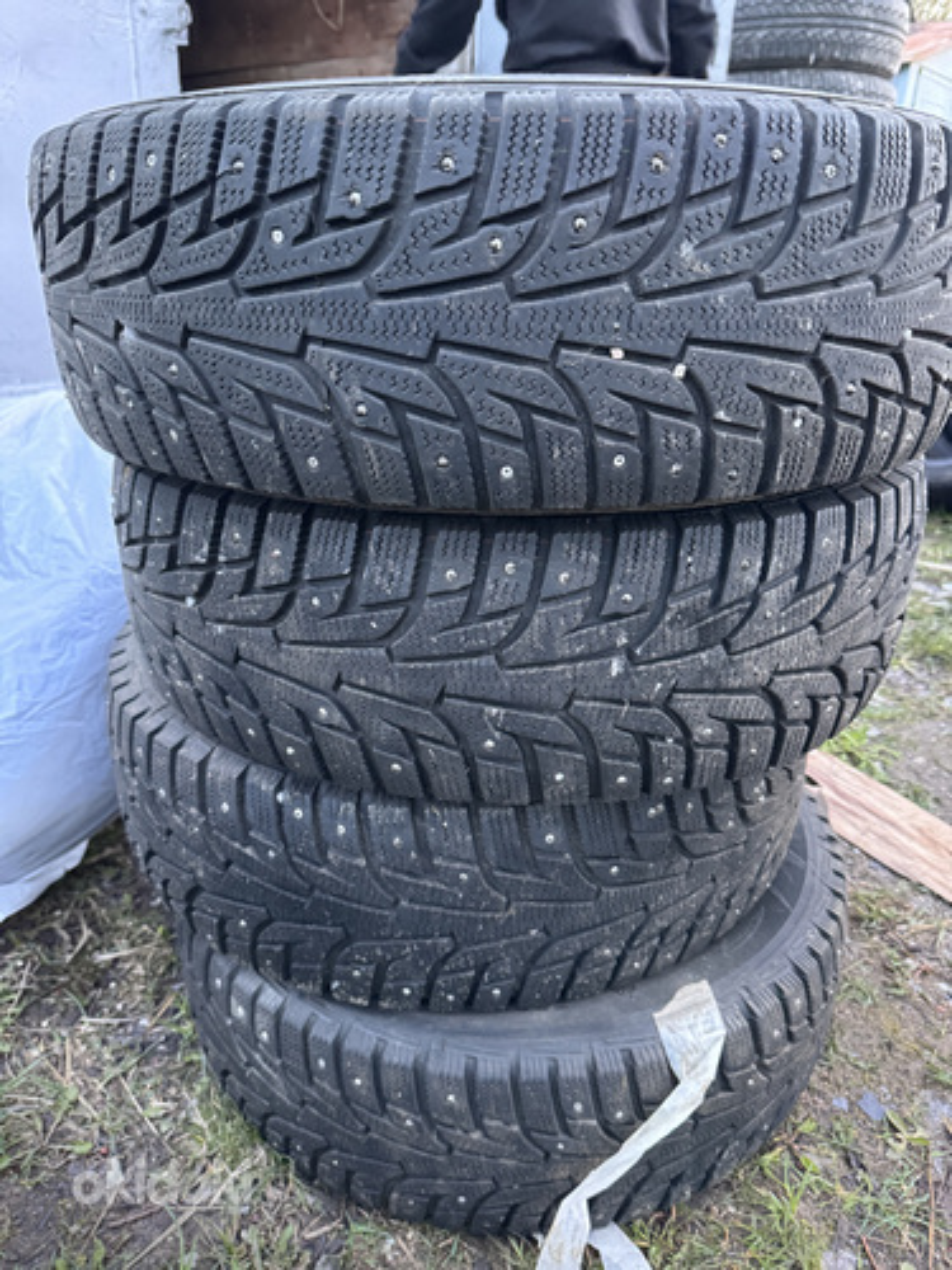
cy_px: 635
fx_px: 880
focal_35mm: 24
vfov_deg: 71.6
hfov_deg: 56.8
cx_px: 476
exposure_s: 1/46
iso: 800
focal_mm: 6.76
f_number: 1.78
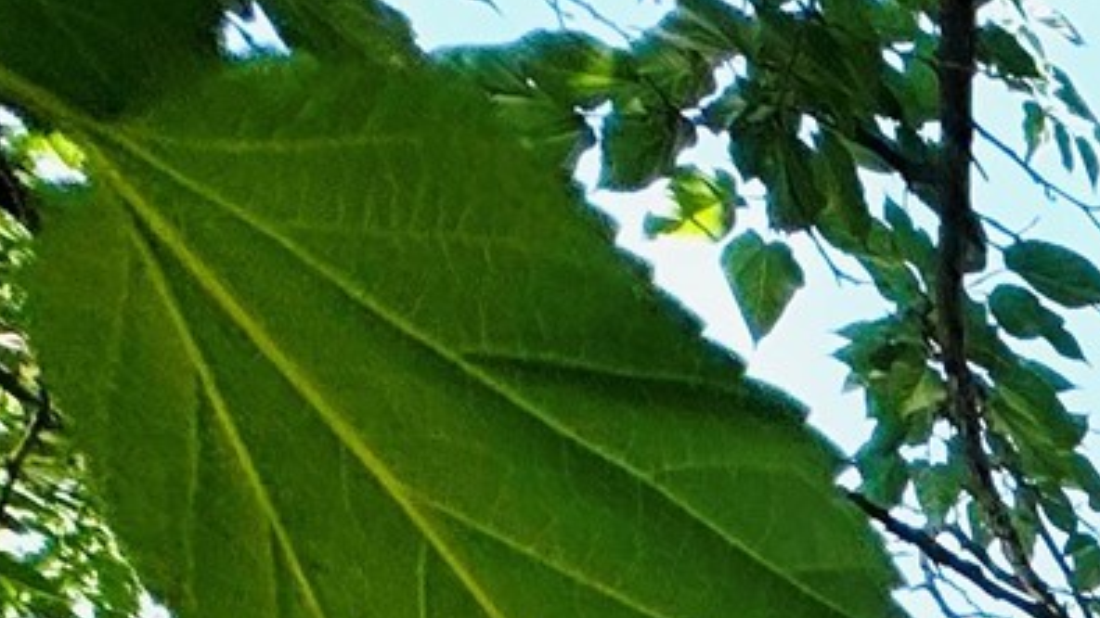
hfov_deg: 16.3
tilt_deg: +1.1
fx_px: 2304
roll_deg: -0.9
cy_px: 1899
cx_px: 2459
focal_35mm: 79
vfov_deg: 10.4
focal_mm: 2.22
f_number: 2.2
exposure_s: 1/610
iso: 40
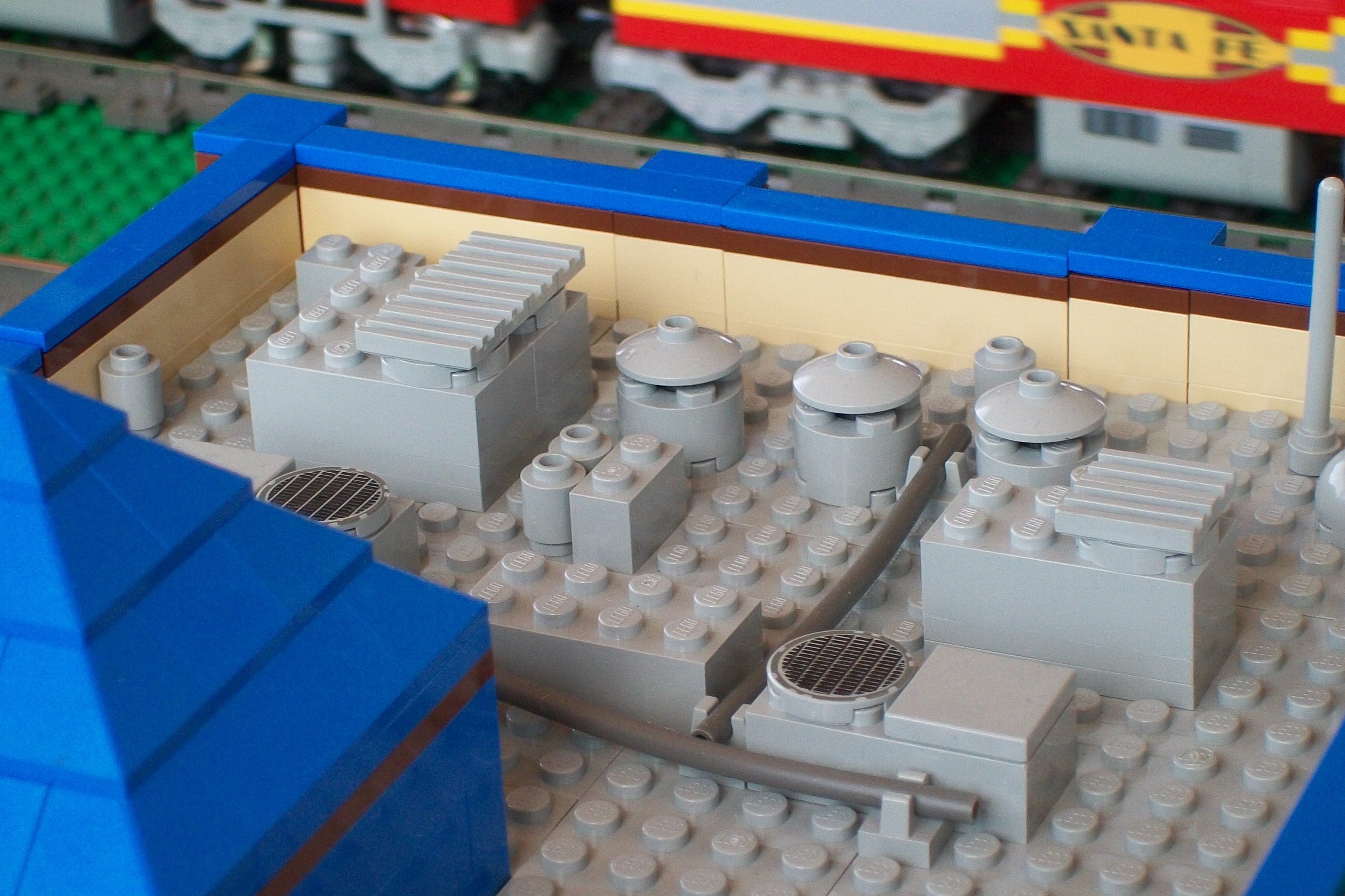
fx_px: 4221
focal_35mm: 113
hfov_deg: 18.1
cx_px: 674
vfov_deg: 12.1
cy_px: 495
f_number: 4.8
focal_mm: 18
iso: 121
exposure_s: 1/125
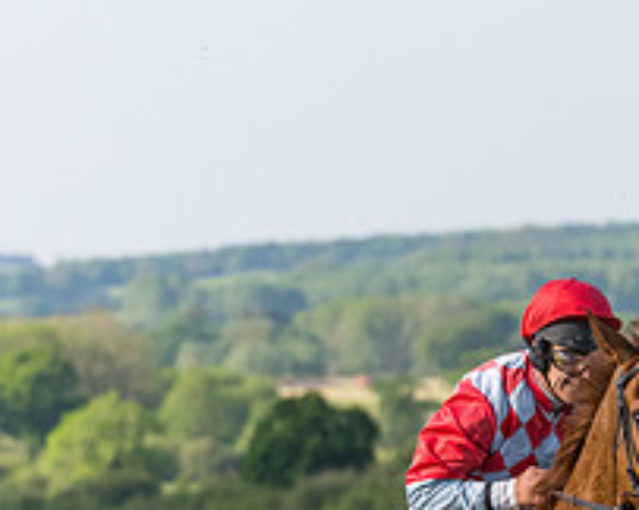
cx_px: 731
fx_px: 9315
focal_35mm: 493
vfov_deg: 3.1
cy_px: 784
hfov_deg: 3.9
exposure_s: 1/3200
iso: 800
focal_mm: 115
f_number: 4
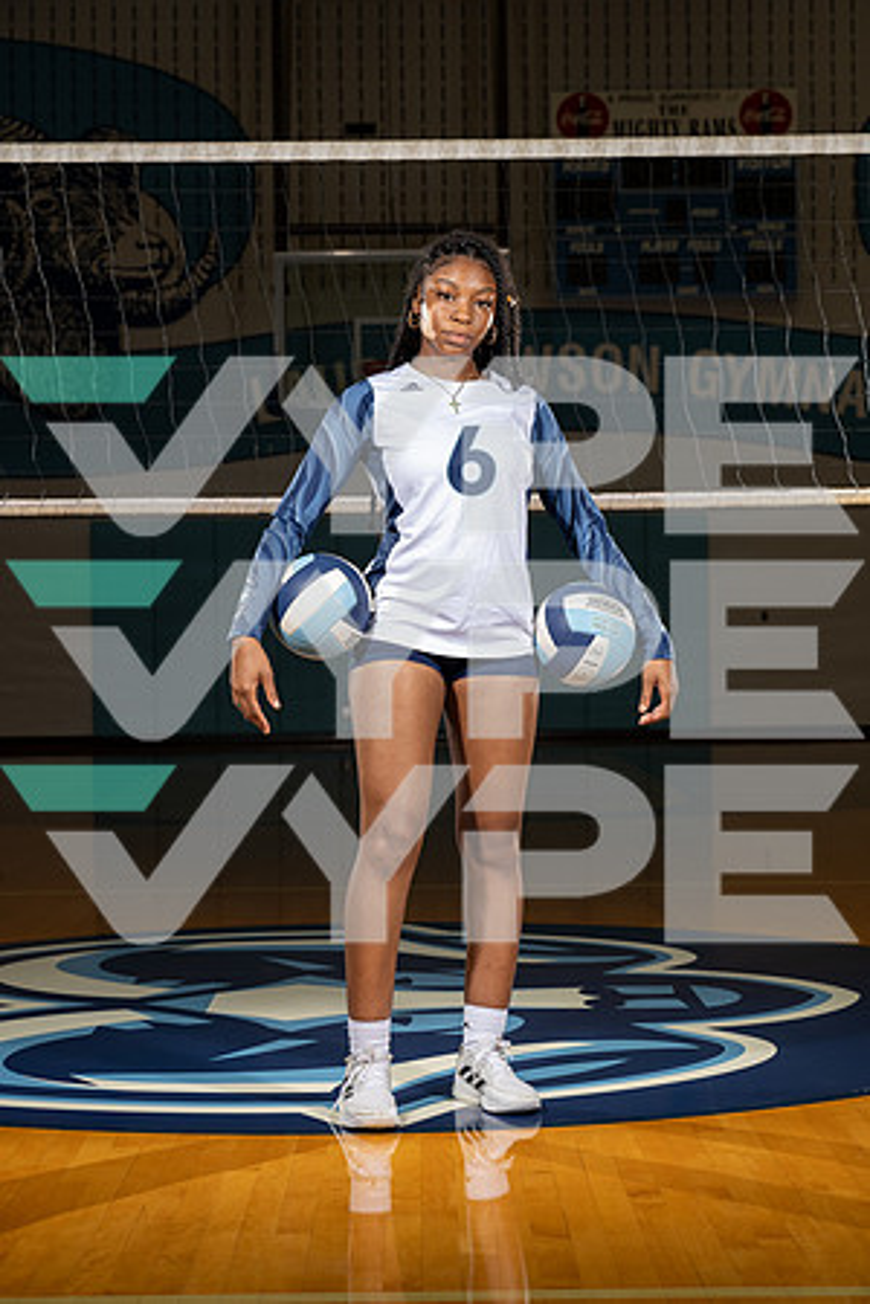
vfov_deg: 28.8
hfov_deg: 19.5
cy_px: 652
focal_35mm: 70
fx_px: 2537
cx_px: 435
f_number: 5.6
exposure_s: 1/250
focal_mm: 70
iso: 250
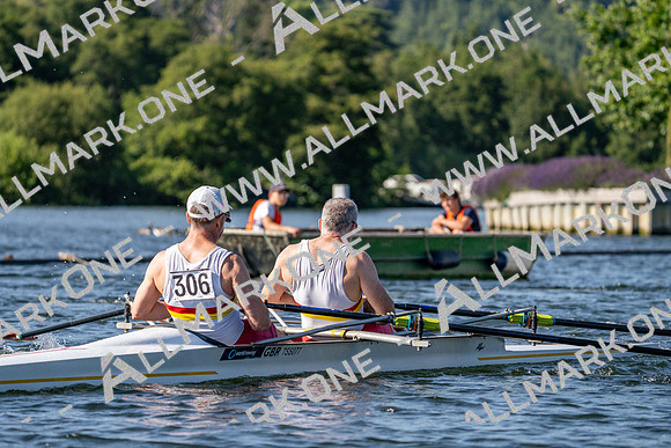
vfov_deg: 5.5
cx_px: 336
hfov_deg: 8.2
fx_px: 4661
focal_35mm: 250
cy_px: 224
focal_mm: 250
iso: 250
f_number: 5.6
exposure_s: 1/1600
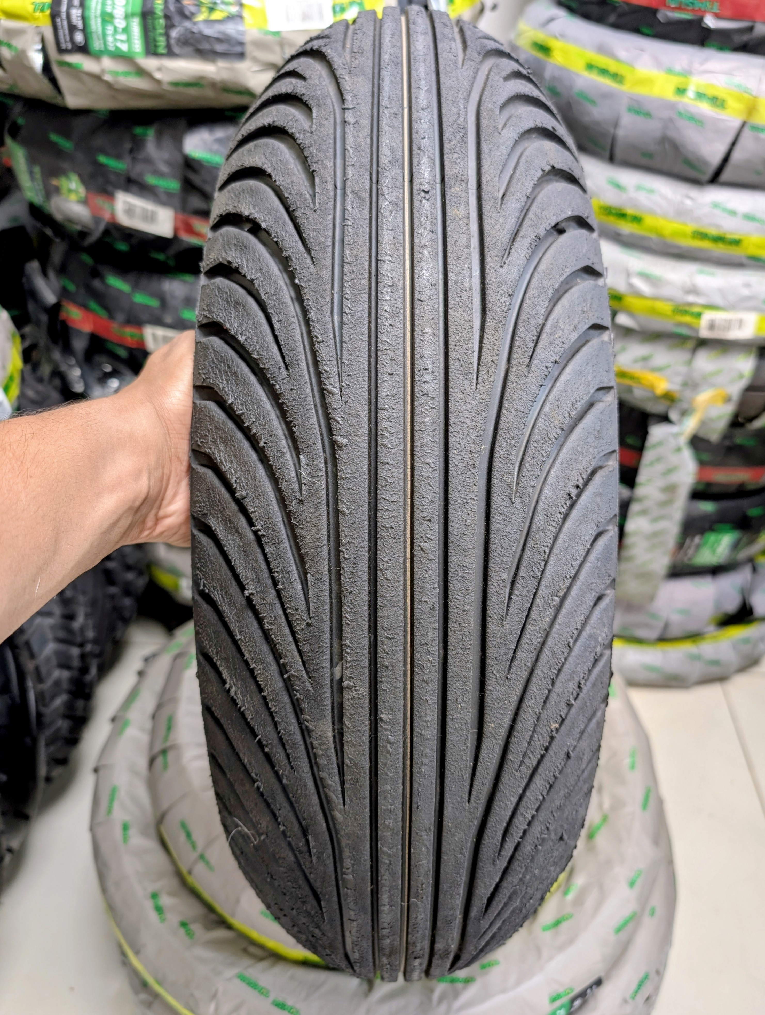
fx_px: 705
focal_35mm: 24
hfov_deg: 56.9
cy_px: 508
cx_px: 382
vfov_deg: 71.5
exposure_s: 1/76.8
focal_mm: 6.9
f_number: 1.68
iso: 99
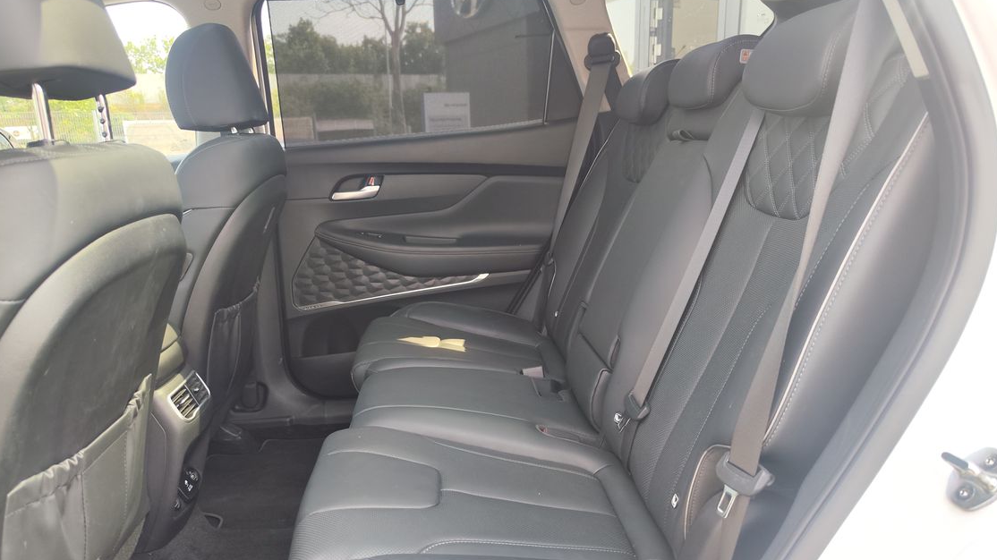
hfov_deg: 69.8
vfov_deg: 42.4
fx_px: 714
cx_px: 471
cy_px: 362
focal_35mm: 27
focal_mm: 7.01
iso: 86
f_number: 1.69
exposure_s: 1/100
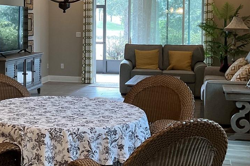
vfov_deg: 19.9
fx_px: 472
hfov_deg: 29.2
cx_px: 61
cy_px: 41
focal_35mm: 68
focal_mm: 3
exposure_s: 1/60
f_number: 1.8
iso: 100
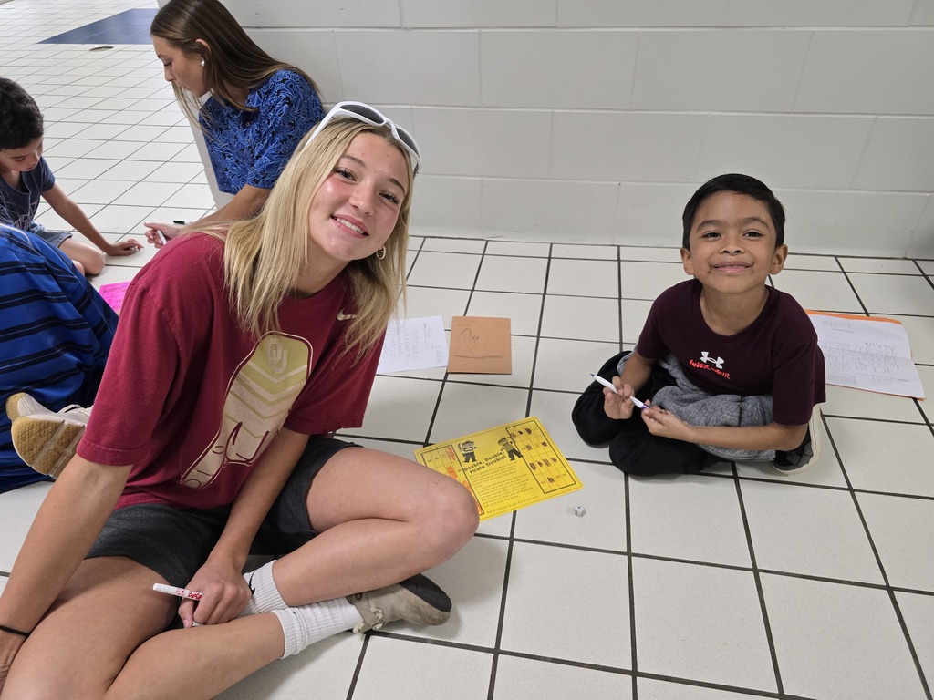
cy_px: 350
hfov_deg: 73.9
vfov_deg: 58.9
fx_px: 621
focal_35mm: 23
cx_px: 467
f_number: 1.7
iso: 500
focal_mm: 6.3
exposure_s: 1/120
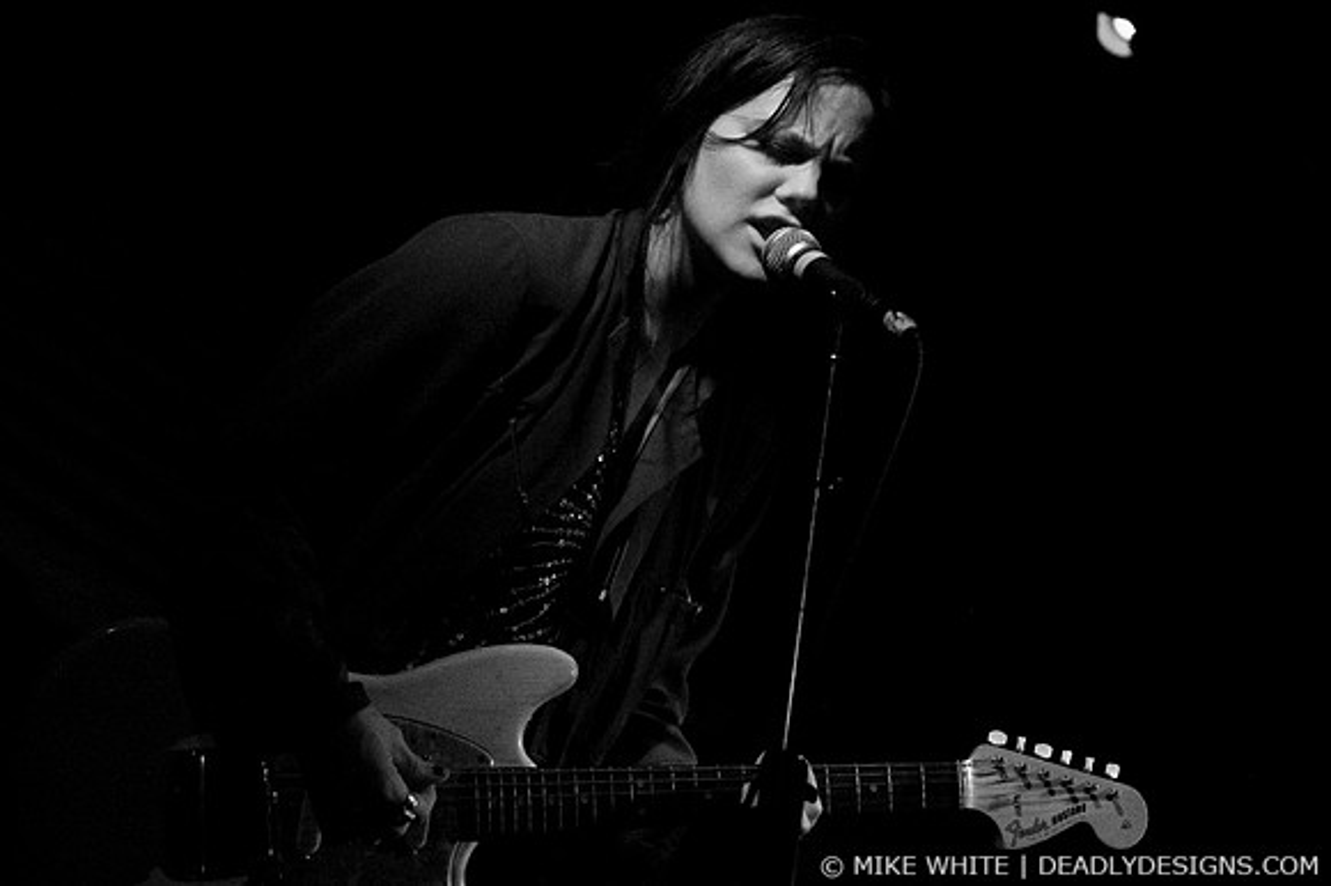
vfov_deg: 20.6
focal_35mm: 66
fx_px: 2439
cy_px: 443
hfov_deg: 30.5
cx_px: 666
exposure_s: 1/100
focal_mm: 44
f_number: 3.2
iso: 800
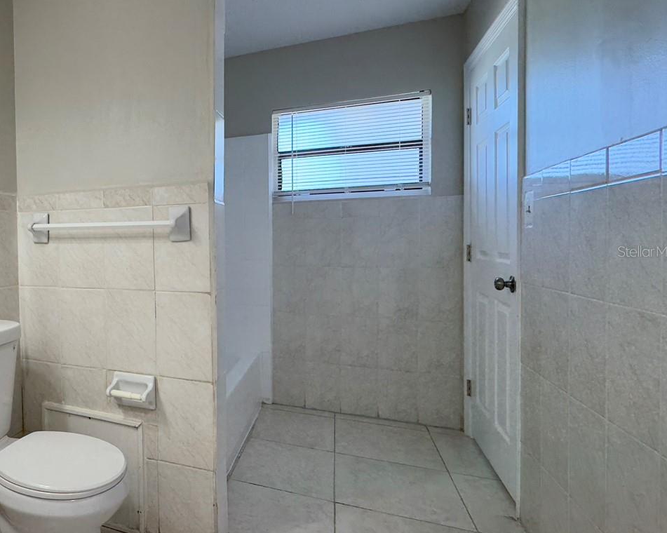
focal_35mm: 23
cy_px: 251
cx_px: 123
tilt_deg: -1.5
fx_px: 454
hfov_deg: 65.3
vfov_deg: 60.8
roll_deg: +0.3
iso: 100
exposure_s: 1/120
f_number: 2.2
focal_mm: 2.22
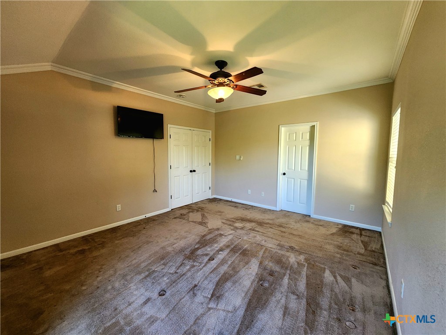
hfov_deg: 106.2
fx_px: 167
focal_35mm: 13
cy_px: 168
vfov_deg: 89.9
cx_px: 223
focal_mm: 2.2
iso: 250
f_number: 2.2
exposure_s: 1/60.2
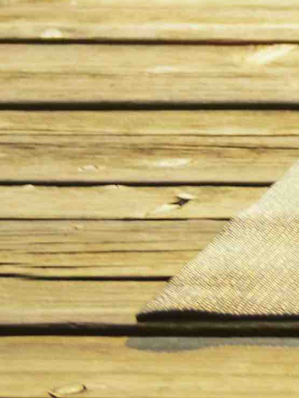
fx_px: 3410
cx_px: 1025
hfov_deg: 4.7
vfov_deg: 6.1
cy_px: -878
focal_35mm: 296
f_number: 2.8
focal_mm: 32
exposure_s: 1/125
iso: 100
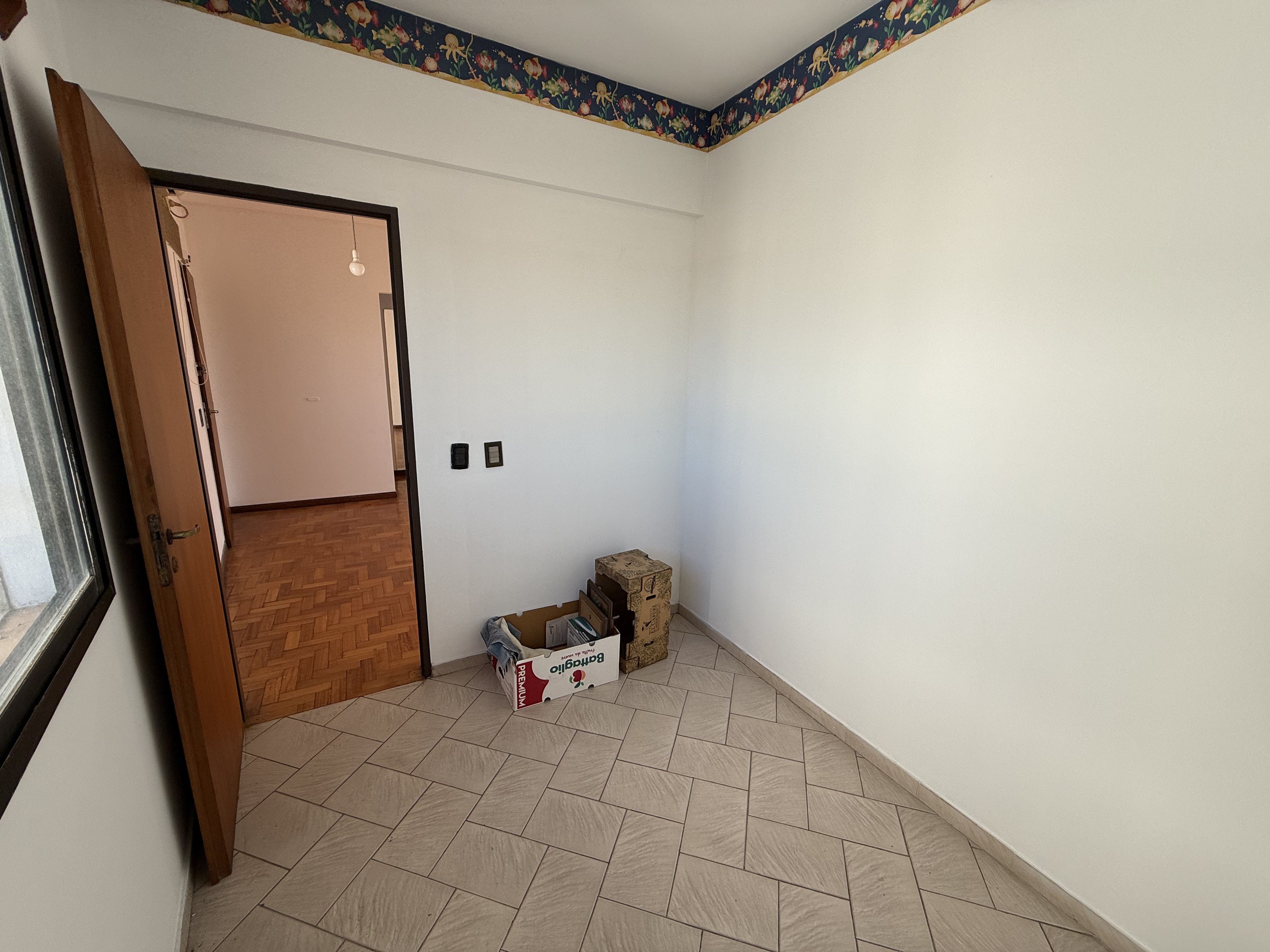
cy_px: 476
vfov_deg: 85.7
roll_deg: -1.3
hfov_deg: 102.1
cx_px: 635
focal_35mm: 14
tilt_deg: -12.8
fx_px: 514
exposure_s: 1/203
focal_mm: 2.22
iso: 50
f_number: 2.2
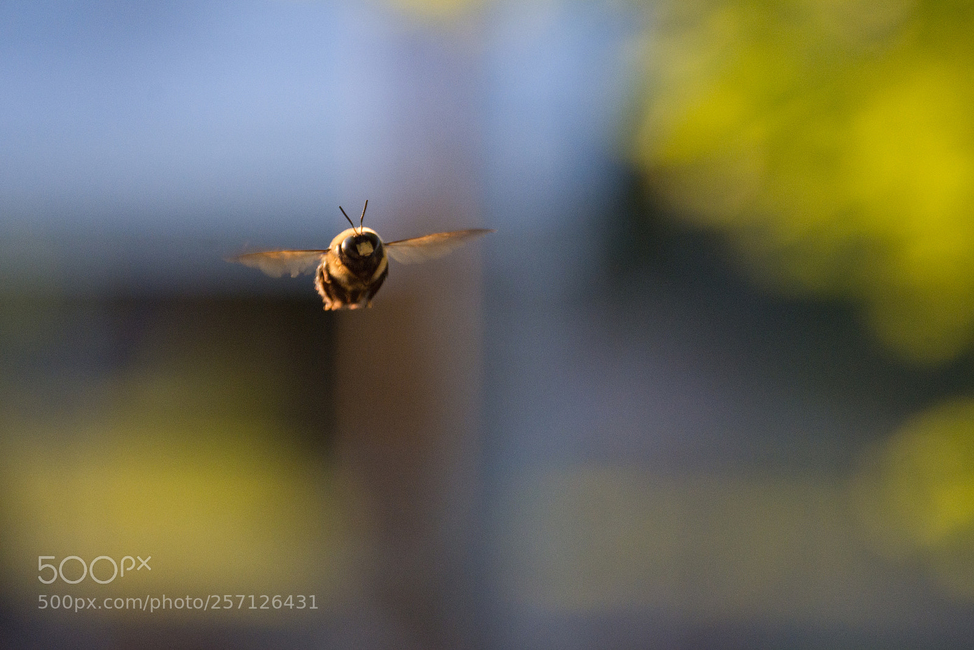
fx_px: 5479
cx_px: 487
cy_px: 325
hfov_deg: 10.2
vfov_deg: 6.8
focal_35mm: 202
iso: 1000
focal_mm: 135
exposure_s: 1/800
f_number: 5.6
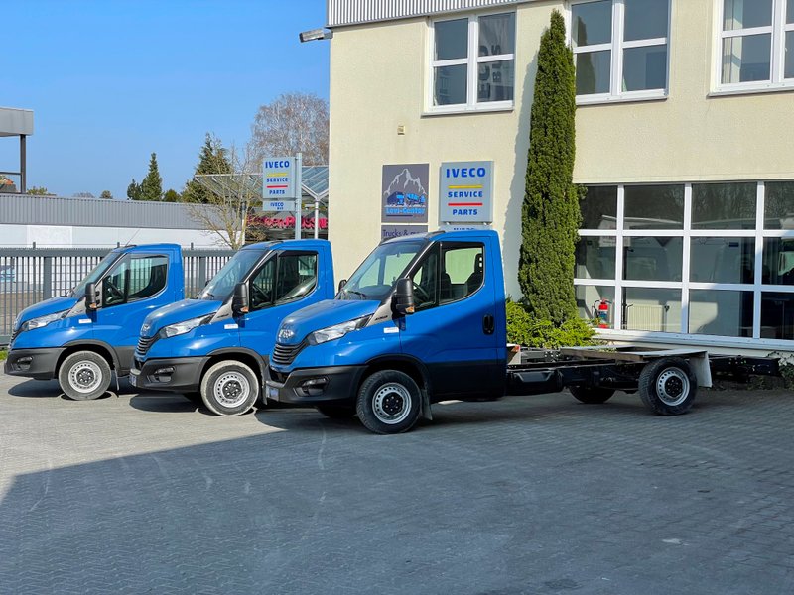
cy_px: 298
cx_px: 397
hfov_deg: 36.8
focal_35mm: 52
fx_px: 1193
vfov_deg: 28.0
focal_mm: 6
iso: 25
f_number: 2
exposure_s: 1/1845
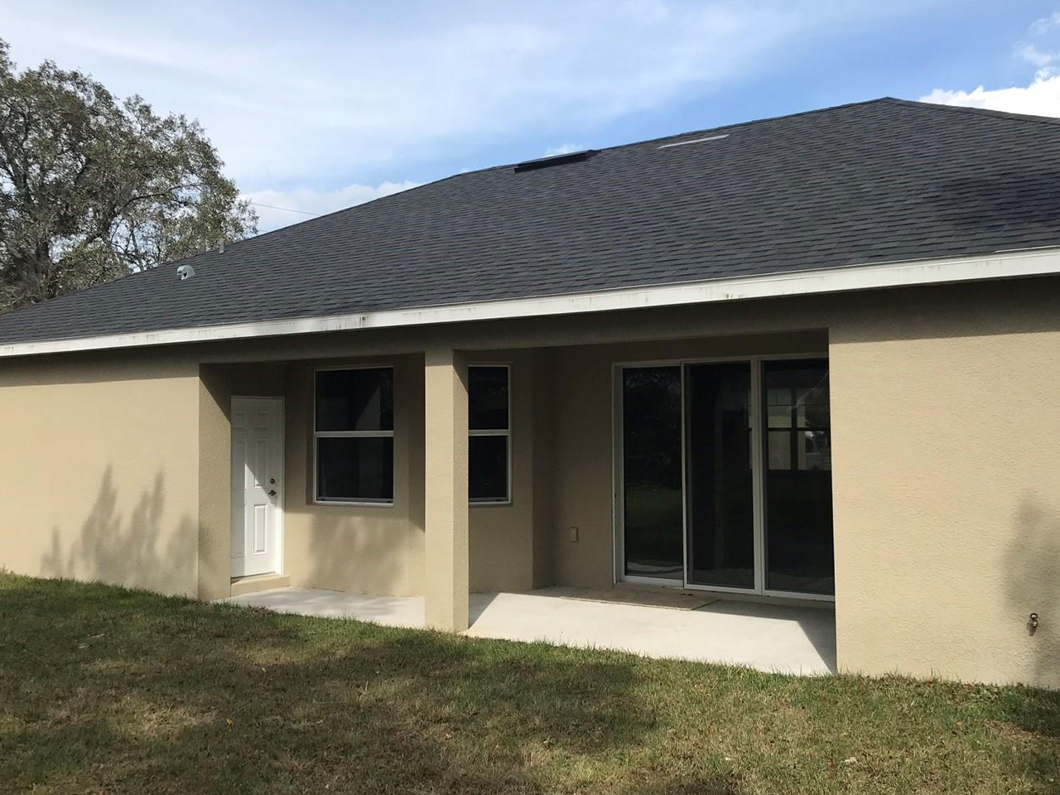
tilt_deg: +2.4
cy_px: 396
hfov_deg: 52.5
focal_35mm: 35
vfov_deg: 40.7
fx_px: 1072
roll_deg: +1.6
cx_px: 599
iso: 20
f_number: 1.8
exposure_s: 1/2128
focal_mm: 3.99
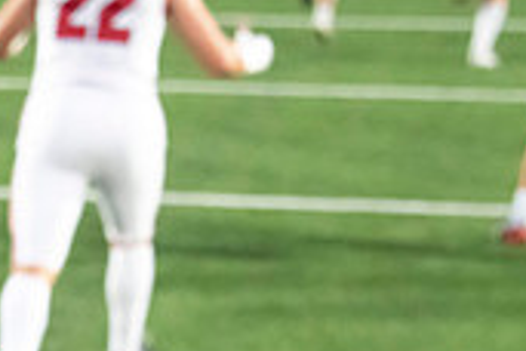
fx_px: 3229
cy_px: 297
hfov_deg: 9.2
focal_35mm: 221
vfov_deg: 6.2
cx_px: -65
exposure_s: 1/250
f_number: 7.1
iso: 10000
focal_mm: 65
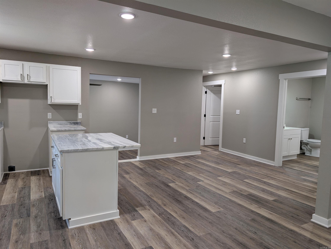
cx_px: 166
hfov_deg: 71.5
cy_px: 124
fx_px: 230
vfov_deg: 56.9
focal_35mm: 24
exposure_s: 1/126
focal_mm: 6.9
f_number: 1.68
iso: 25
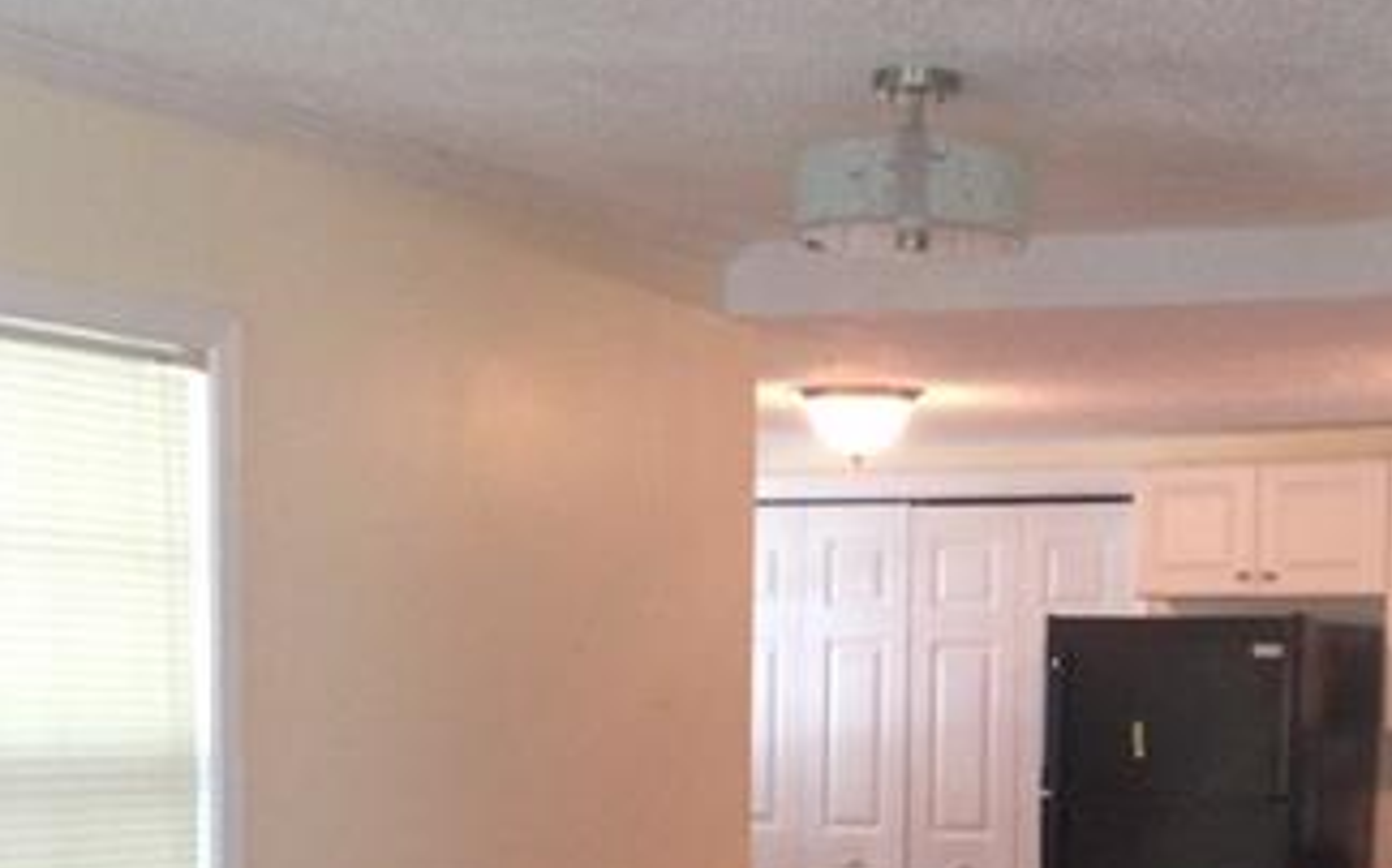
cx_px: 945
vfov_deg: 15.2
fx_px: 3147
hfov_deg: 24.8
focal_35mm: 83
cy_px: 997
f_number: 2.4
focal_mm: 4.12
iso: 200
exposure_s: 1/20
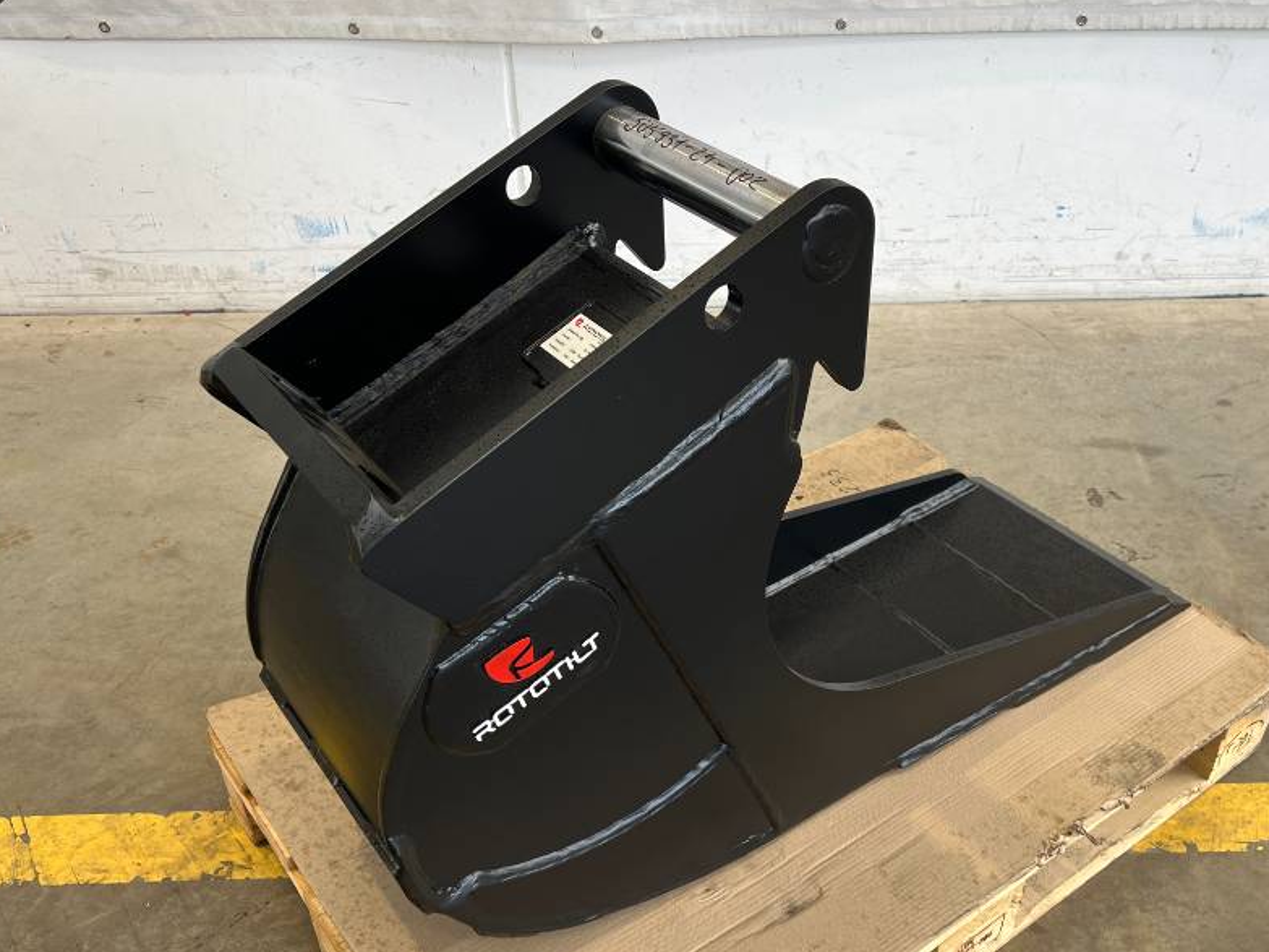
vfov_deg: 41.6
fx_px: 1246
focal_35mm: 34
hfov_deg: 53.8
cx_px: 711
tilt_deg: -37.8
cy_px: 563
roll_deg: +0.3
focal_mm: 5.7
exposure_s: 1/147
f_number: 1.5
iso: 32
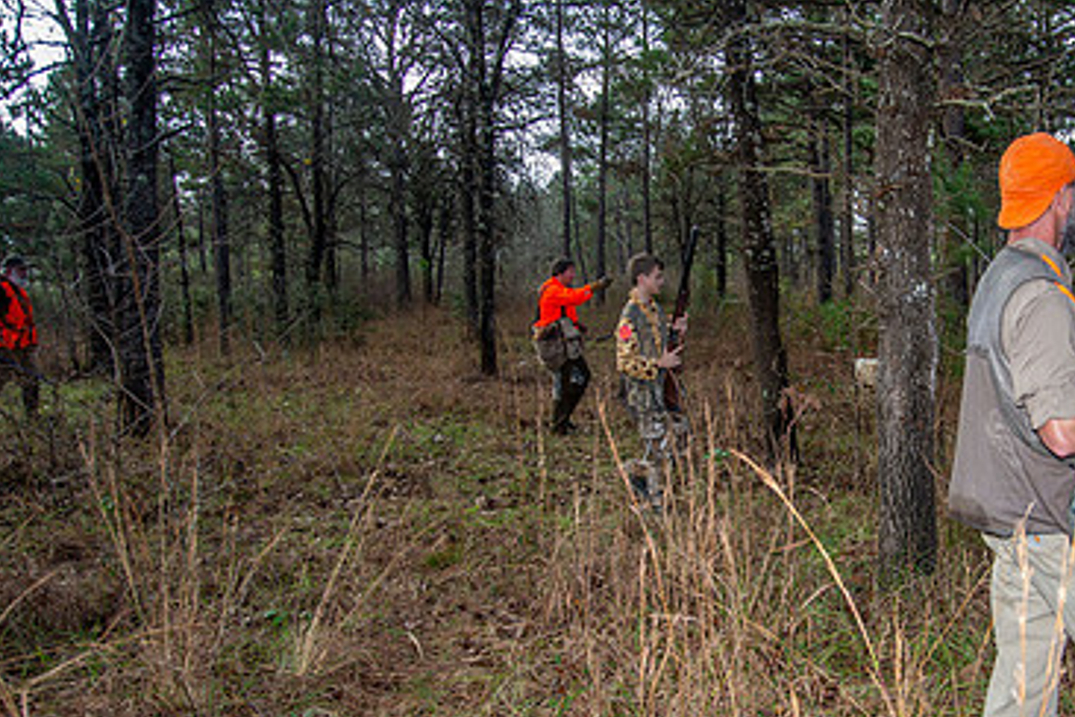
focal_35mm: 38
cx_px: 790
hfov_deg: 48.9
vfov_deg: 35.0
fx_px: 1135
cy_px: 414
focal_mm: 24
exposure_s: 1/160
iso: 250
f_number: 6.3
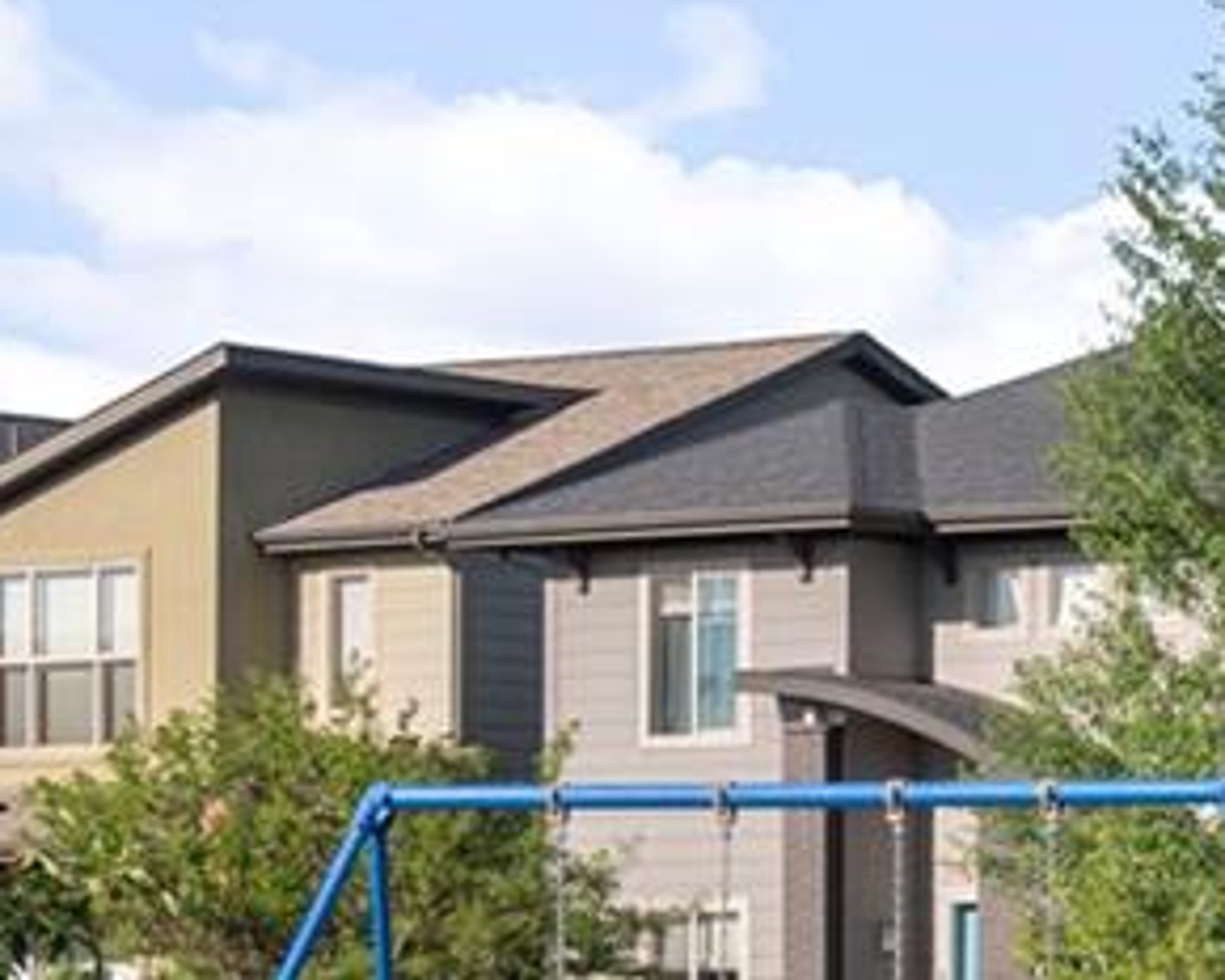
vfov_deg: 7.2
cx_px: 2754
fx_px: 7686
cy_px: 1134
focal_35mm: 212
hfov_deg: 8.5
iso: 640
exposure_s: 1/3200
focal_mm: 41
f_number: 5
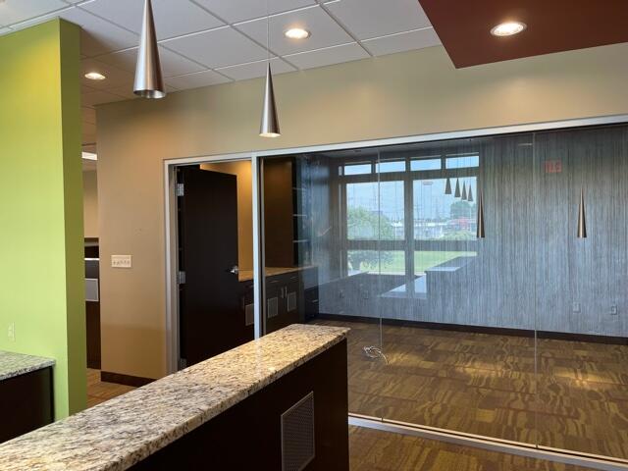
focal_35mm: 26
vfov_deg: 53.1
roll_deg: +0.8
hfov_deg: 67.3
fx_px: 472
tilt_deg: -0.8
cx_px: 314
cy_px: 236
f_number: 1.6
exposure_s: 1/60
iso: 80
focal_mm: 4.2
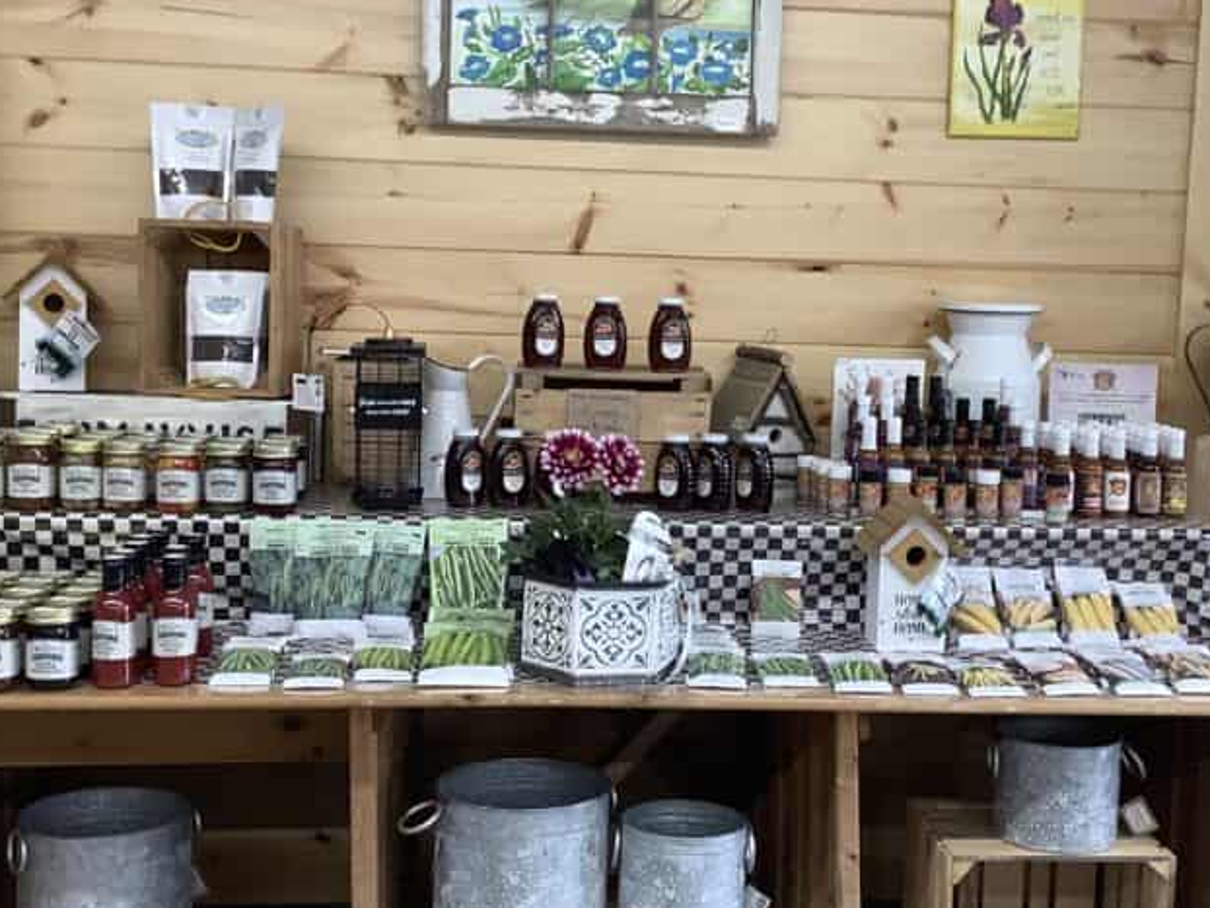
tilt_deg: -5.6
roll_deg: -1.4
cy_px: 436
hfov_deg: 37.4
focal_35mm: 51
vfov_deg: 28.6
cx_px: 704
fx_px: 1783
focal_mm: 3.3
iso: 50
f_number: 2.4
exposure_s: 1/60
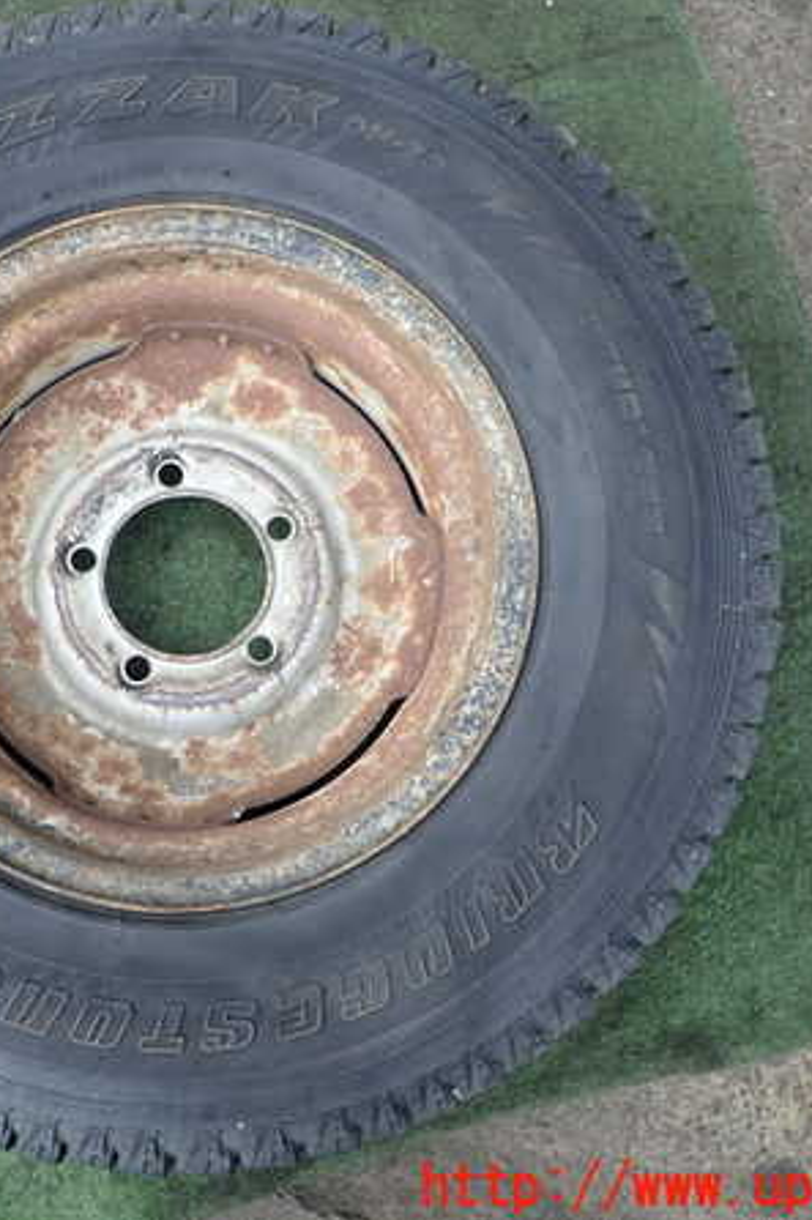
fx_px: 1185
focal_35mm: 35
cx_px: 219
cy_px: 607
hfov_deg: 37.1
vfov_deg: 54.5
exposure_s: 1/125
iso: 100
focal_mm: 4.5
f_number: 2.8
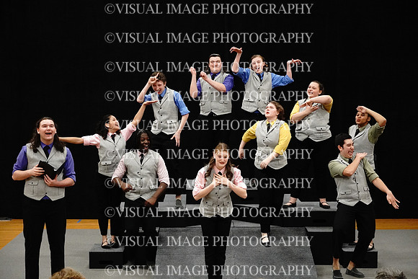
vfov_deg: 15.5
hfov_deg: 23.0
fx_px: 1028
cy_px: 140
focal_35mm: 88
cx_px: 209
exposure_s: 1/160
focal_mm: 59
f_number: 5.6
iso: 8000
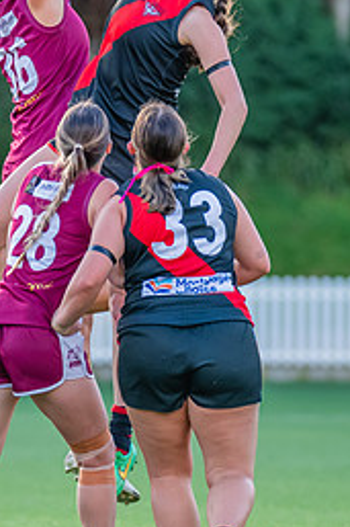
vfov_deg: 2.6
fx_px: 11608
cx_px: -14
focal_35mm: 795
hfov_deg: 1.7
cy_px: 242
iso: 1250
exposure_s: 1/1000
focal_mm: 270
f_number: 4
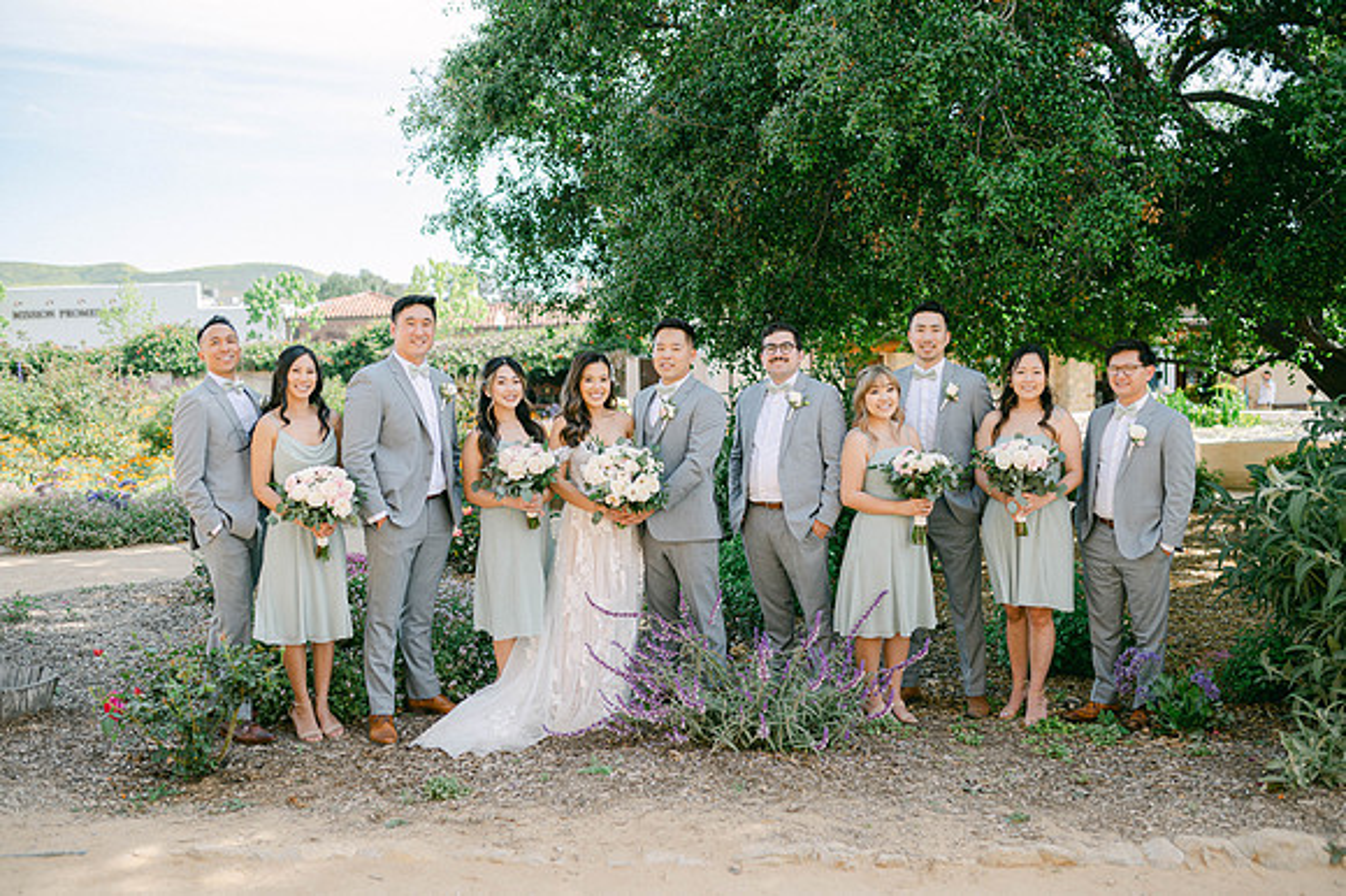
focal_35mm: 35
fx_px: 1308
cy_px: 448
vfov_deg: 37.8
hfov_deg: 54.5
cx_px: 673
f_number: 2
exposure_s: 1/1600
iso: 100
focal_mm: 35
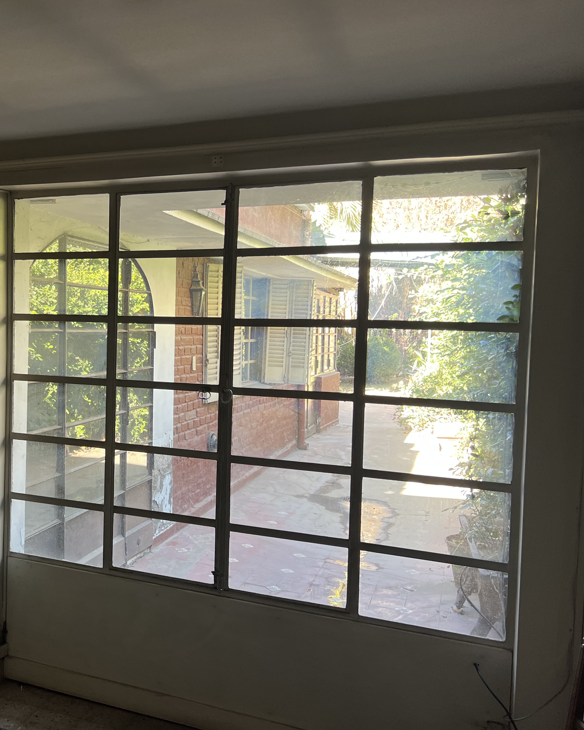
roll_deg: -1.0
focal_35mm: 34
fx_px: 735
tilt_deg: -3.2
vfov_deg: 52.8
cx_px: 125
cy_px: 365
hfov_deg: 41.7
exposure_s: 1/121
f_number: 1.5
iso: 80
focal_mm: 5.7
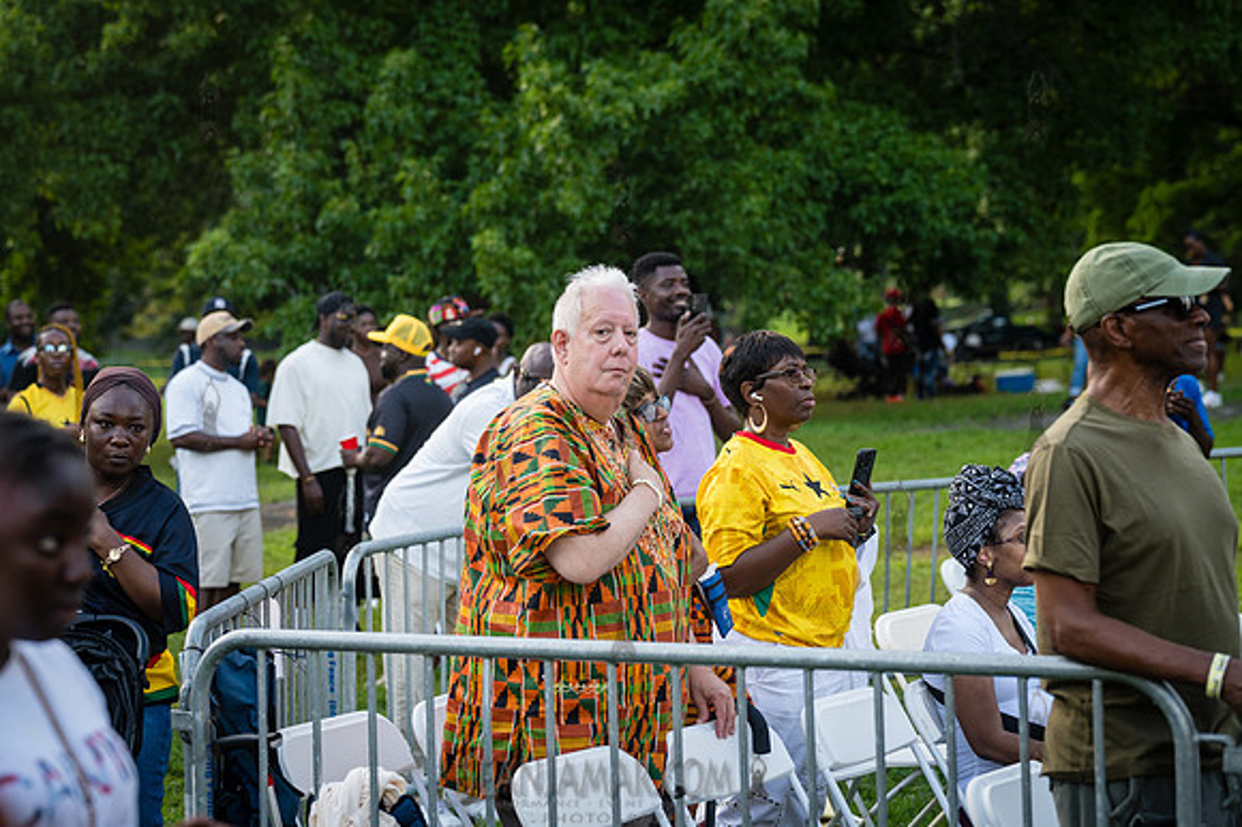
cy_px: 414
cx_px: 621
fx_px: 2689
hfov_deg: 26.0
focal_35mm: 78
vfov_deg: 17.5
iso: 500
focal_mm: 78
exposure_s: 1/400
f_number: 3.5
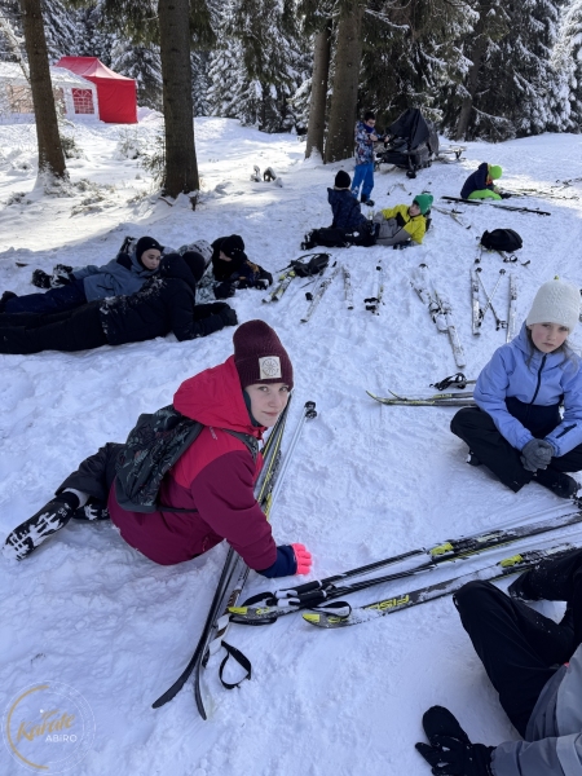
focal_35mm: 24
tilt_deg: -27.8
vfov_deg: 71.6
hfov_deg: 56.8
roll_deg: -2.9
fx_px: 538
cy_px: 388
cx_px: 291
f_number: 1.78
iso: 80
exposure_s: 1/1456
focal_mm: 6.76
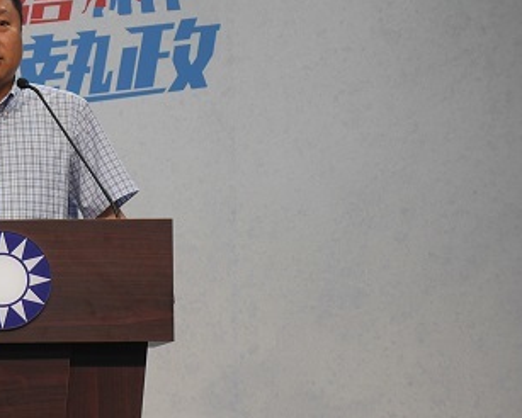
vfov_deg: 8.2
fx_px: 2922
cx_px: 51
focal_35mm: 189
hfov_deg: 10.2
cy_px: 239
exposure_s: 1/80
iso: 200
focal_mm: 35
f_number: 2.8
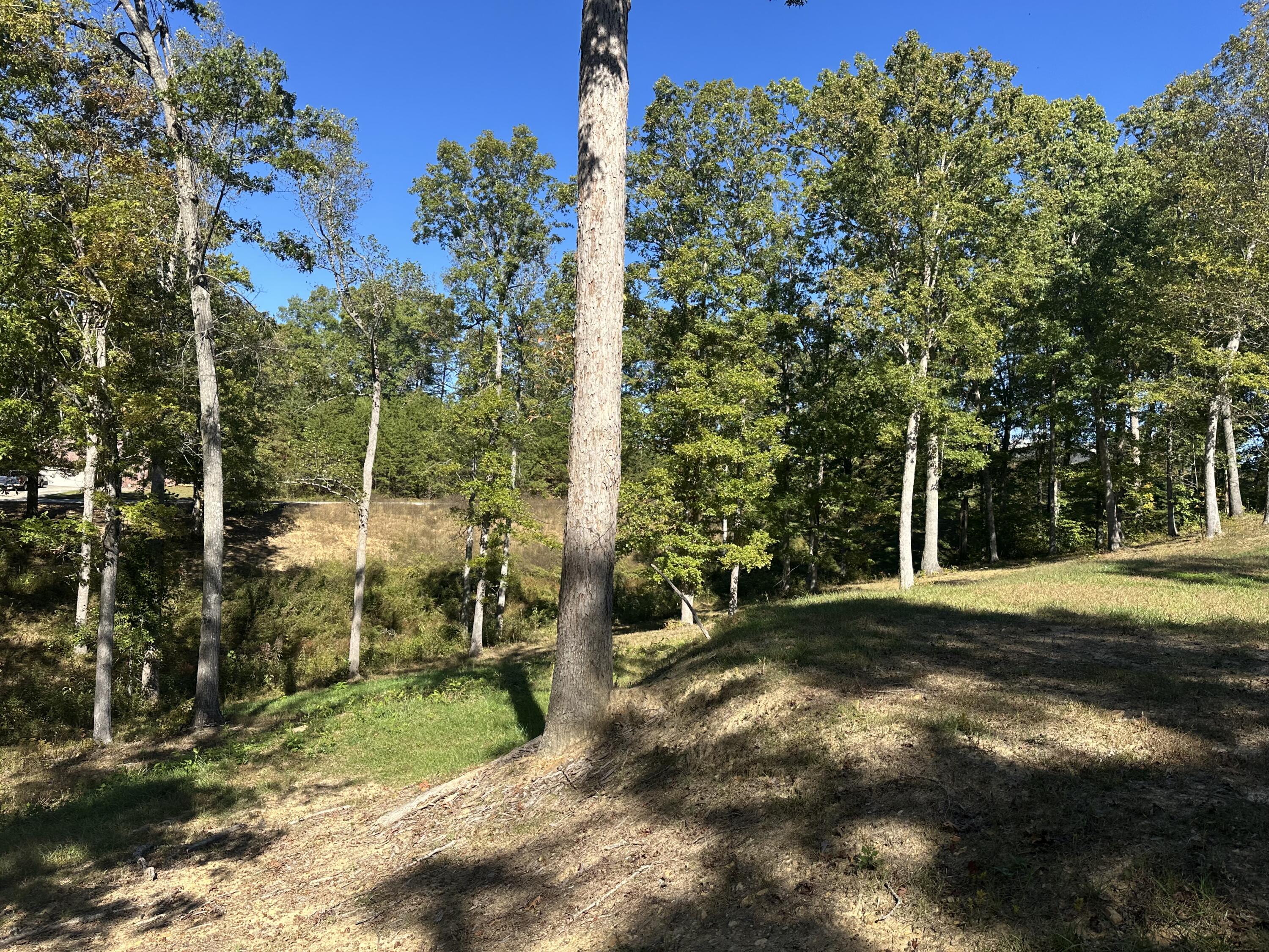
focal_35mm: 24
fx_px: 880
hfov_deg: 71.6
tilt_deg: +2.7
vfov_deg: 56.8
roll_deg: -2.8
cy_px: 476
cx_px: 634
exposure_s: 1/2028
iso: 80
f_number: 1.78
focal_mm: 6.86
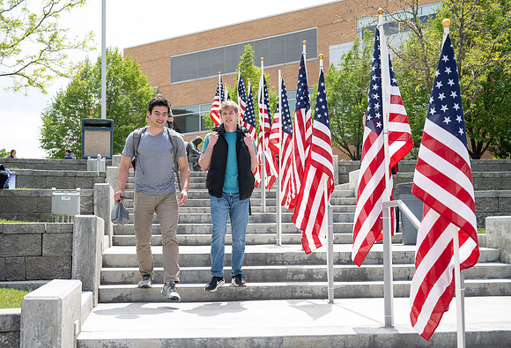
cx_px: 238
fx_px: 694
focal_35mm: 49
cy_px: 176
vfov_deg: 28.1
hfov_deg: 40.4
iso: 125
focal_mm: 44
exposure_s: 1/500
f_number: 4
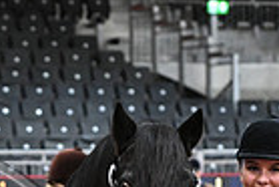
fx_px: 2909
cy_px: 319
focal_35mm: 375
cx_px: -114
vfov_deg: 3.7
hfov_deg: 5.4
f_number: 4.5
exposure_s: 1/500
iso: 6400
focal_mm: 90
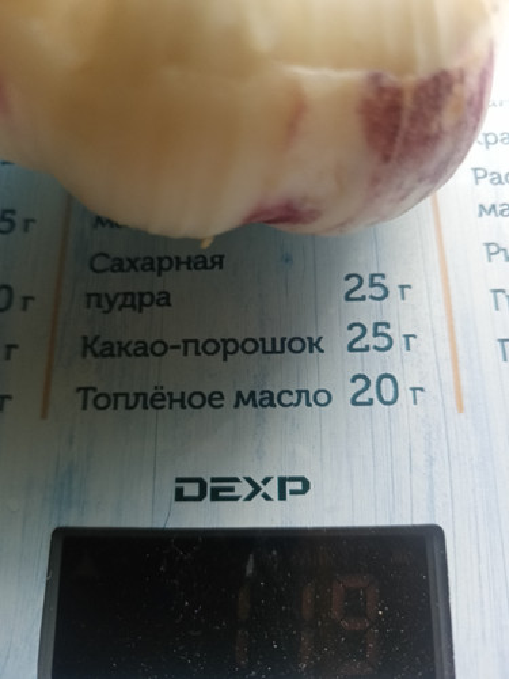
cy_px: 340
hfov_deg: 49.7
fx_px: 549
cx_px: 254
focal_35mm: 28
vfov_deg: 63.4
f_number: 1.8
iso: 183
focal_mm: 4.69
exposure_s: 1/100
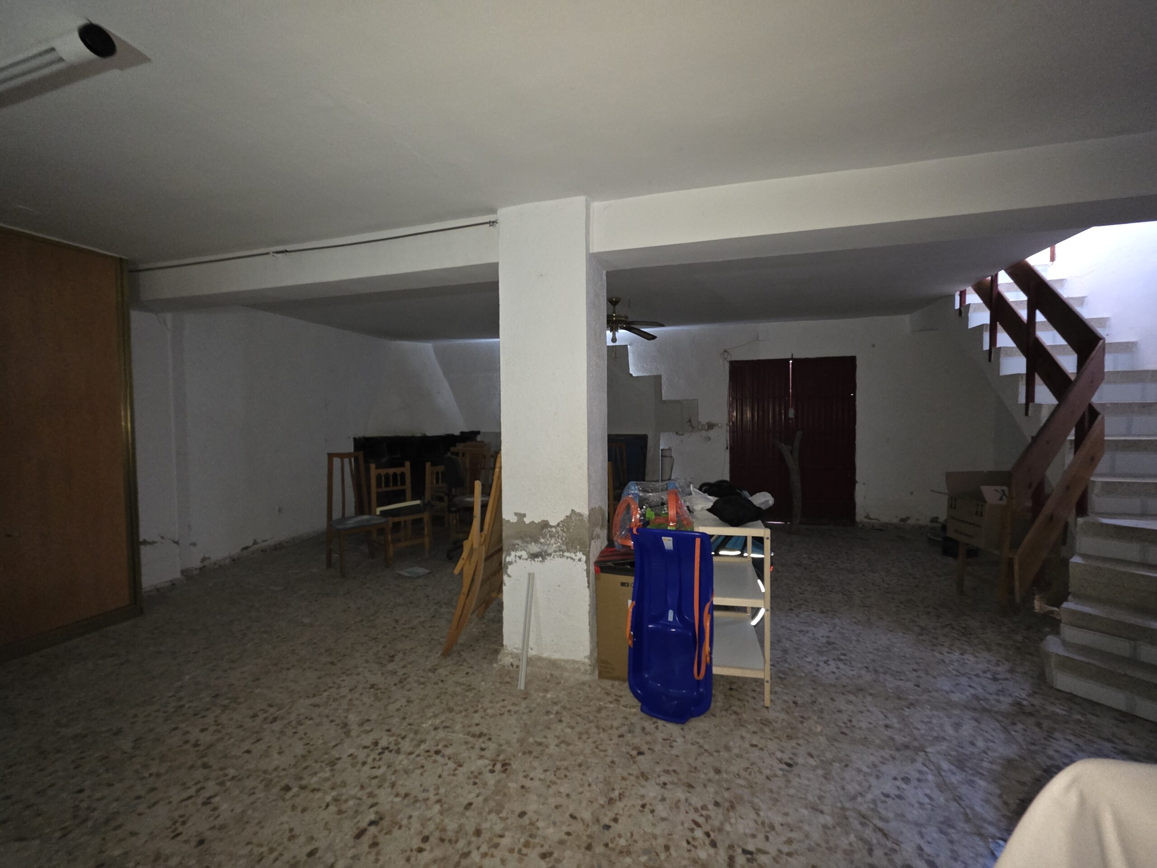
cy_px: 434
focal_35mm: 13
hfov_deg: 106.2
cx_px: 578
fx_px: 435
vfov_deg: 89.9
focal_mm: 2.2
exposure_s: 1/8
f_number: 1.9
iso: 3200
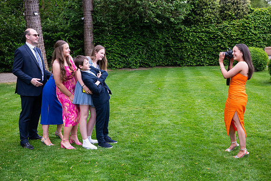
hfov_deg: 46.4
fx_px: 316
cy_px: 90
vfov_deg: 31.9
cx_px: 136
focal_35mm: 42
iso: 200
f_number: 5
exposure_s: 1/200
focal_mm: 42
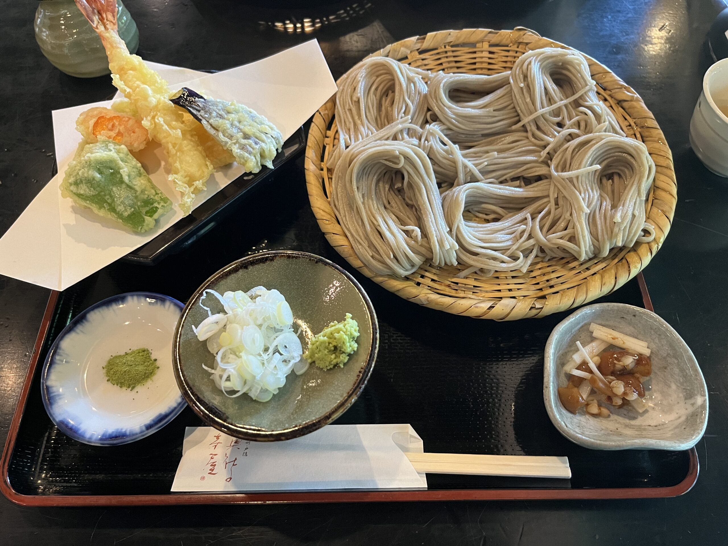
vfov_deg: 53.1
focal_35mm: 26
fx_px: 547
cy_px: 273
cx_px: 364
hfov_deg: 67.3
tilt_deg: -60.5
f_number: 1.6
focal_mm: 5.1
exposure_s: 1/40
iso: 500
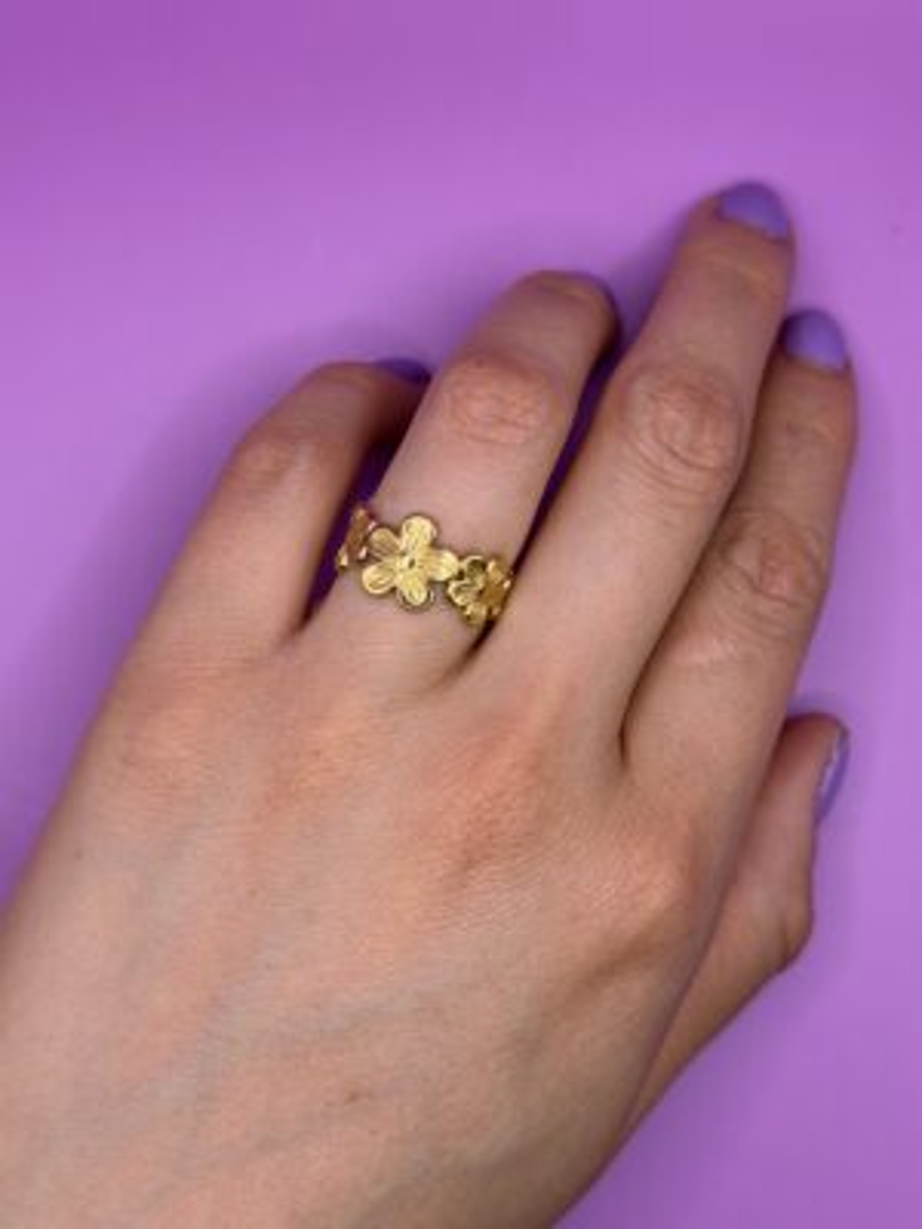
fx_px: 1705
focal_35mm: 48
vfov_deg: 39.7
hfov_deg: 30.3
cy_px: 614
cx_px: 461
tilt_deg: -87.2
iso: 64
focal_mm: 6.76
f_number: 1.78
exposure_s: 1/299
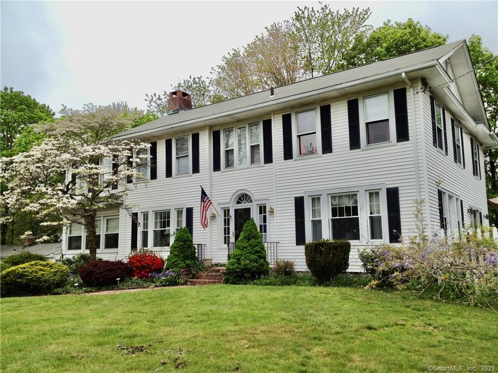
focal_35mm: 35
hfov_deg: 52.6
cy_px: 186
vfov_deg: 40.7
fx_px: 504
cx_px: 249
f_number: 2.4
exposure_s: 1/613
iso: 80
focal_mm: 4.28
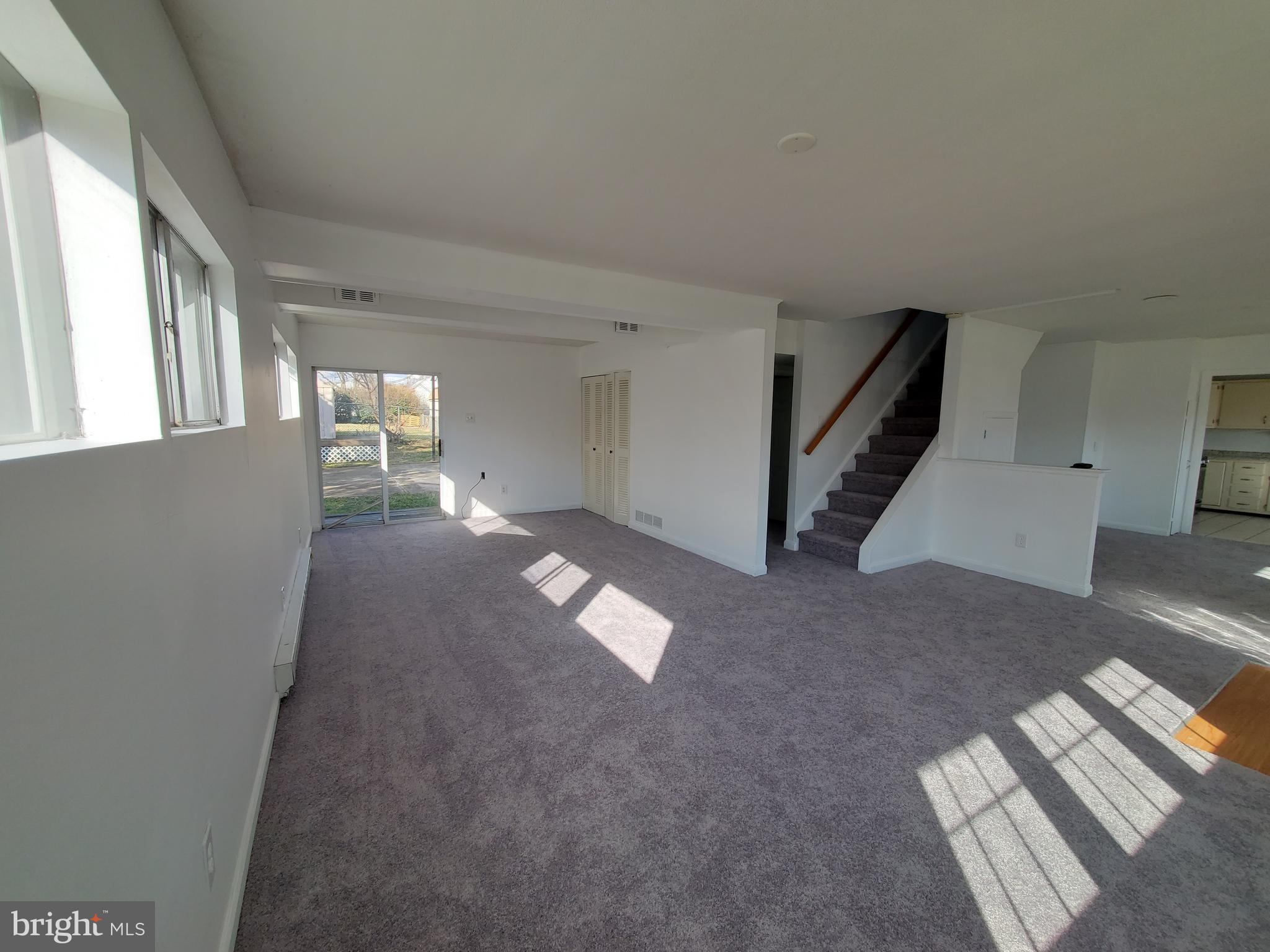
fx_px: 477
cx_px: 635
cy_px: 476
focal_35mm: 13
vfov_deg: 89.9
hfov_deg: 106.2
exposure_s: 1/200
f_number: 2.2
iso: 50
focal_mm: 1.8
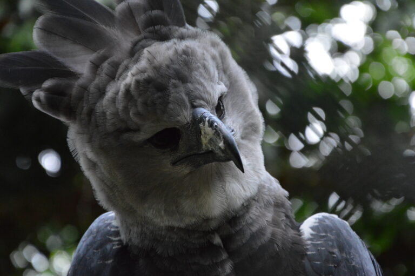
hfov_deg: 13.0
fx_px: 1814
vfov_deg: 8.7
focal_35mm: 158
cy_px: 138
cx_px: 208
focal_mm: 105
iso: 3200
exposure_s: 1/500
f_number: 5.6
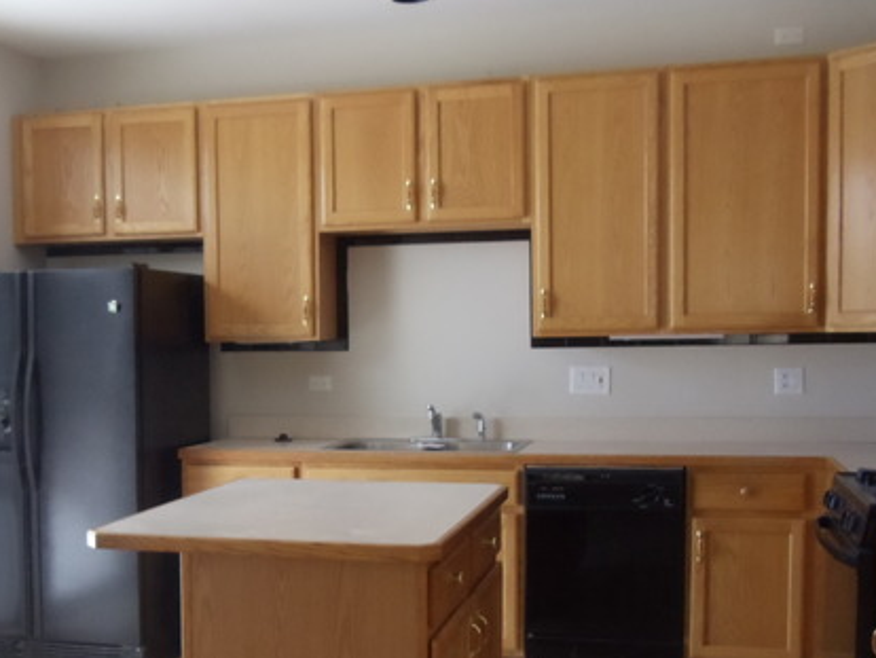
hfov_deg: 28.3
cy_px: 402
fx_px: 1722
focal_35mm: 68
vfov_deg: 21.6
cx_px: 258
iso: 400
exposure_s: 1/100
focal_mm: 6
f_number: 3.5
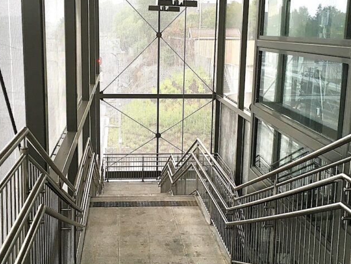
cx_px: 161
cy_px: 120
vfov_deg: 30.9
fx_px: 477
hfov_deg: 40.4
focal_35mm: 47
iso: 32
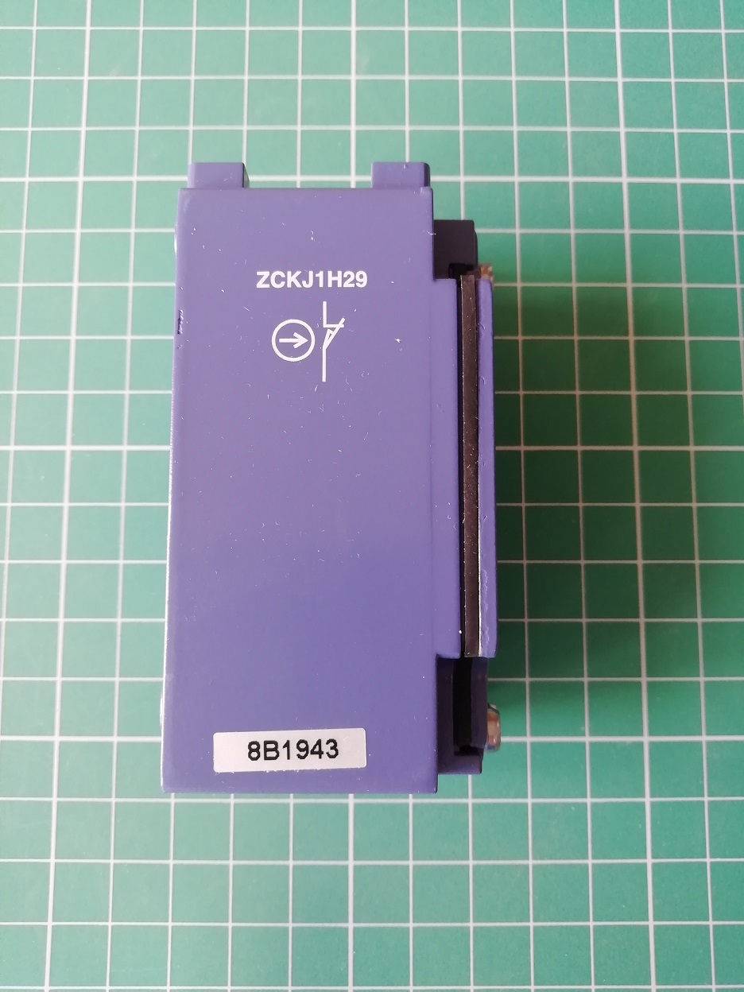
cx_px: 372
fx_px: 745
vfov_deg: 67.3
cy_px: 496
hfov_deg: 53.1
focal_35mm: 26
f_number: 2.2
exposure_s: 1/50
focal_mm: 3.21
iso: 80
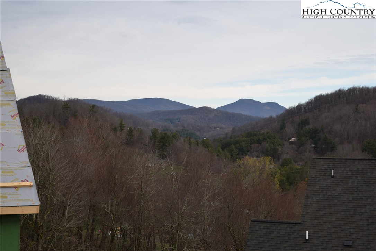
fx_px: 862
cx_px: 188
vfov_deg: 16.6
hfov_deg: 24.6
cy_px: 126
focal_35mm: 82
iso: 100
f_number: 7.1
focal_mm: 55
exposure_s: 1/200
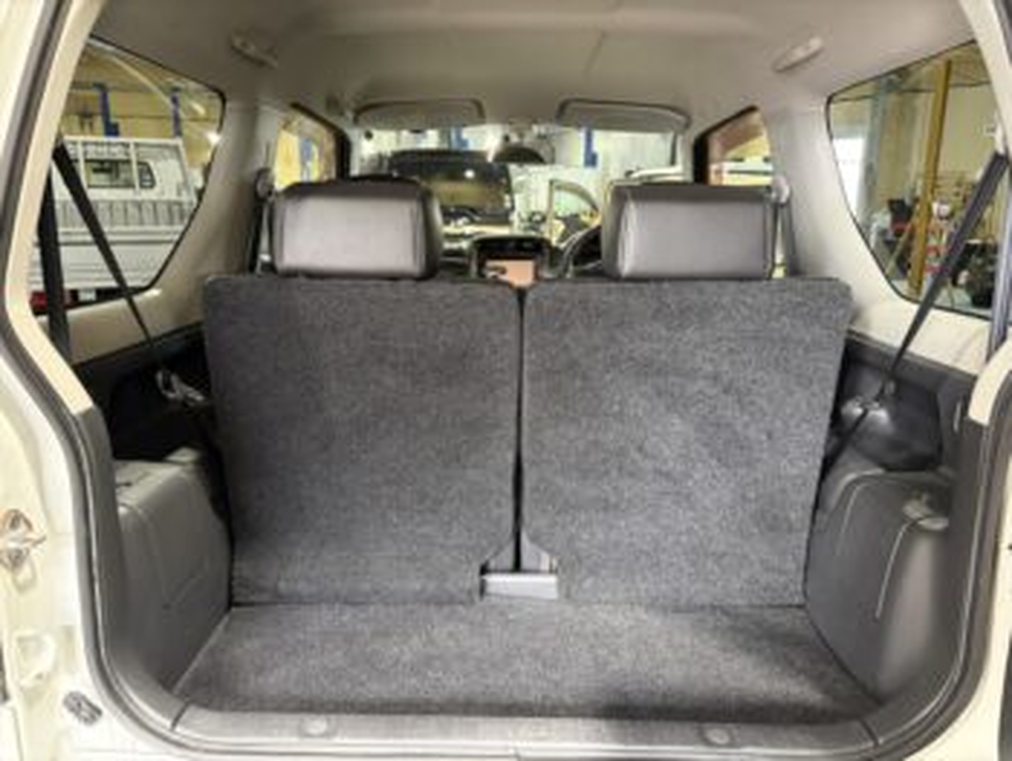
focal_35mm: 26
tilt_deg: -12.6
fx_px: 761
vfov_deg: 53.1
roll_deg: +0.8
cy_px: 380
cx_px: 506
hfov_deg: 67.3
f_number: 1.6
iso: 400
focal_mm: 5.96
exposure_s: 1/50
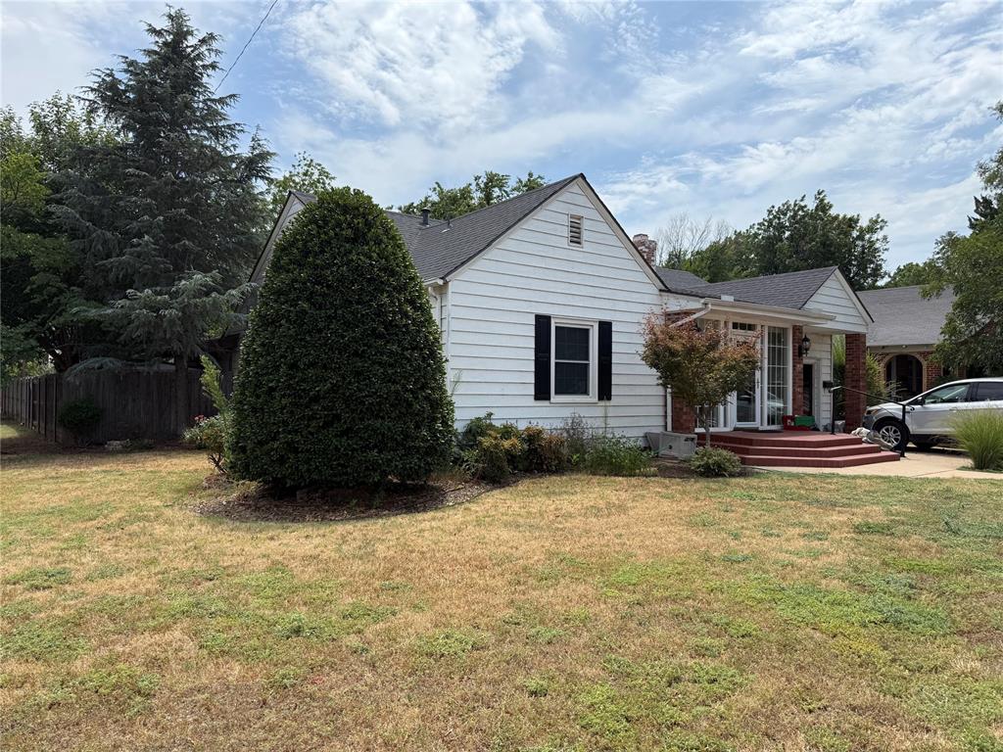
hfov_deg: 71.6
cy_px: 376
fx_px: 695
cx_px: 502
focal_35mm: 24
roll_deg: -1.7
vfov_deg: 56.8
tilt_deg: +1.3
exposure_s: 1/5319
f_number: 1.78
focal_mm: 6.76
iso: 80
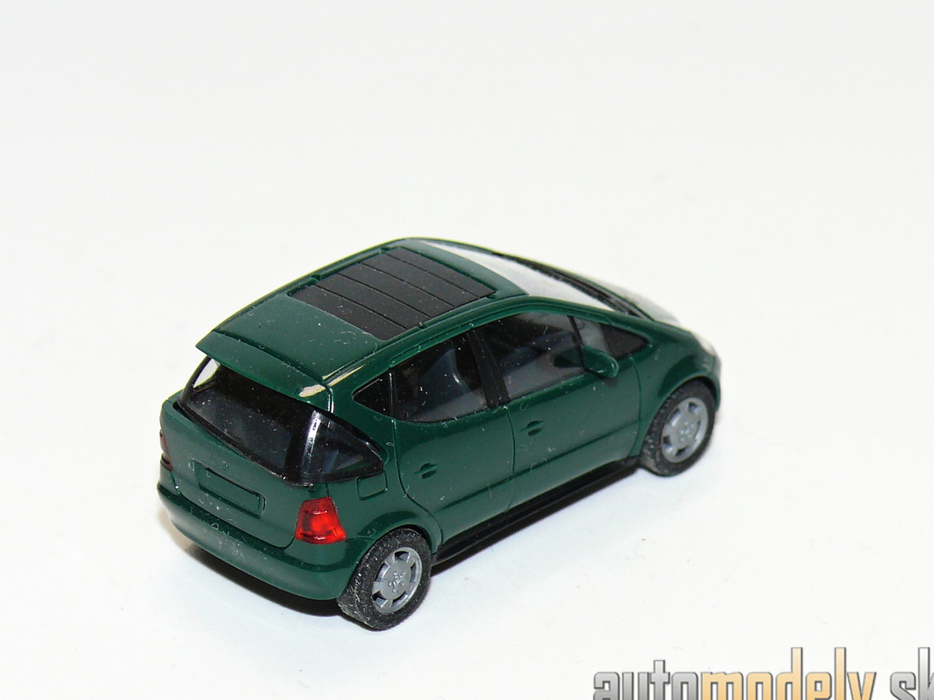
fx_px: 4182
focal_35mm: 155
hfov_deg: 12.7
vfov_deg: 9.6
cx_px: 447
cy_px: 365
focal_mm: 16.9
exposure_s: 1/30
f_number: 4
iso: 100
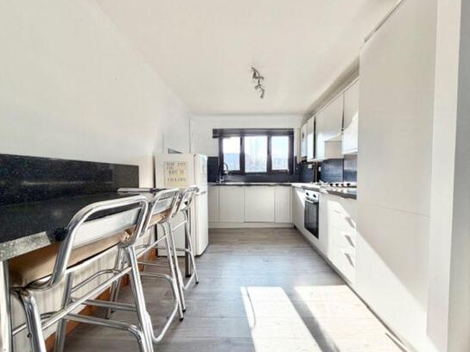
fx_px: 204
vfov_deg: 81.7
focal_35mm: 15
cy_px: 183
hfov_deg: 98.1
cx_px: 244
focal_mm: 2.22
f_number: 2.2
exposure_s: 1/154
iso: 50
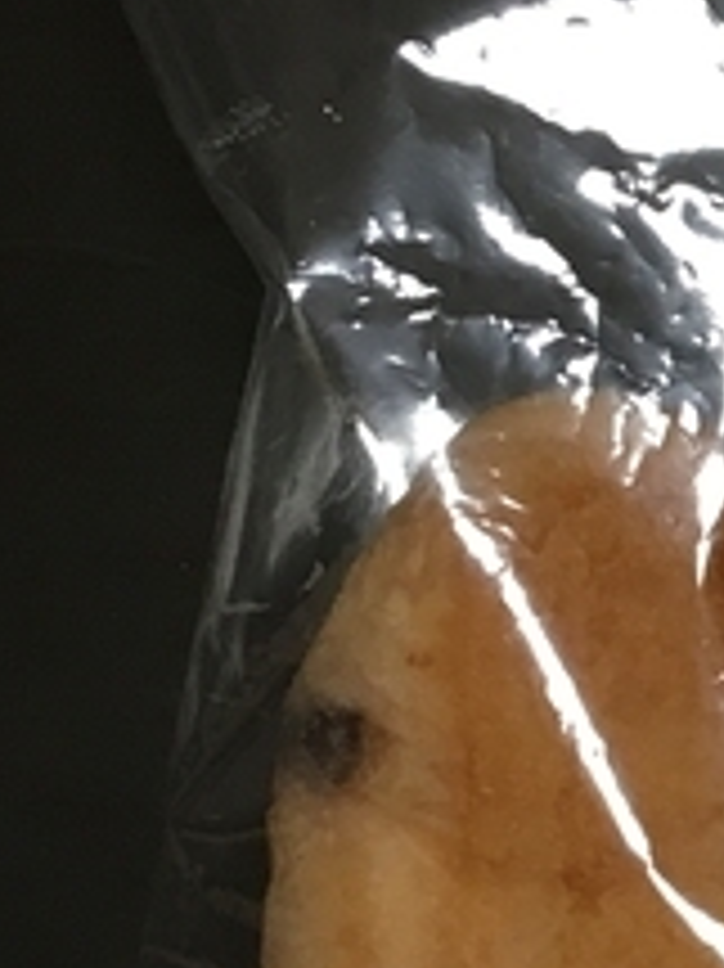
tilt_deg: -85.6
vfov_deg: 11.9
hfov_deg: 8.4
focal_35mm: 162
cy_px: 1243
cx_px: 1754
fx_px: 4522
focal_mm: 4.15
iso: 80
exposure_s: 1/30
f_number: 2.2
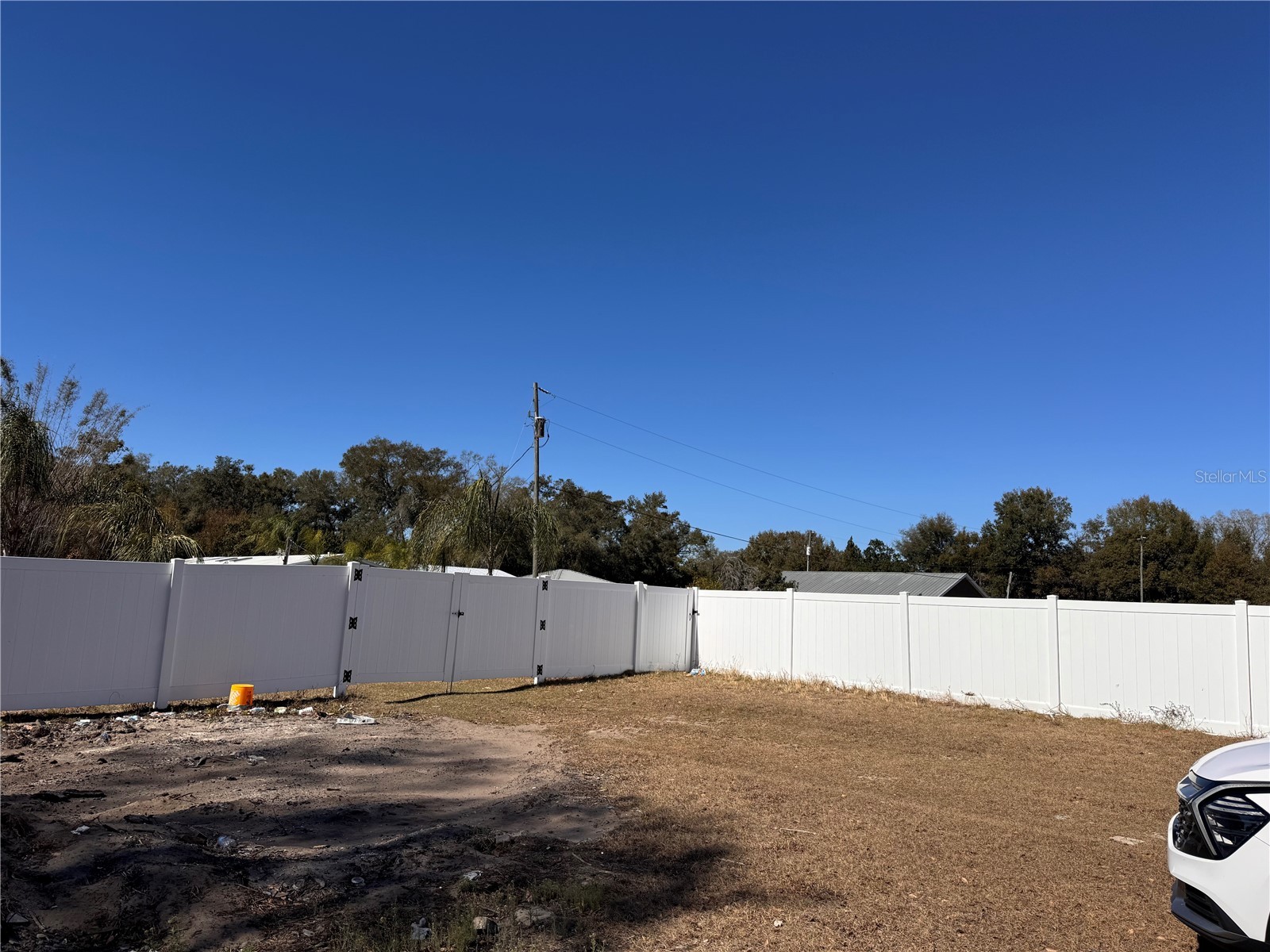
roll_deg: -2.2
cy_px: 476
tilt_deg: +6.8
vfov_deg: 56.8
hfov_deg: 71.6
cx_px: 635
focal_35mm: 24
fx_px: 881
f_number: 1.78
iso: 80
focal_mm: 6.76
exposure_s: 1/6410
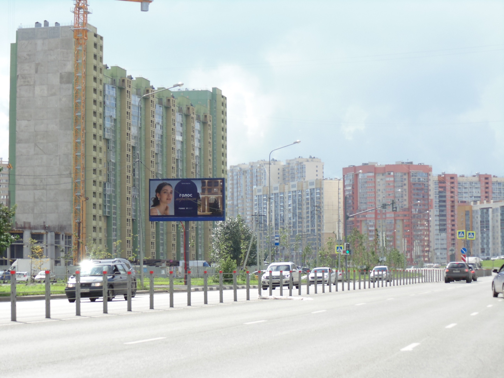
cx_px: 252
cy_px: 189
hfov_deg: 18.5
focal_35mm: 106
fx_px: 1543
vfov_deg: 14.0
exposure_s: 1/400
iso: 80
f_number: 4.5
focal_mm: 19
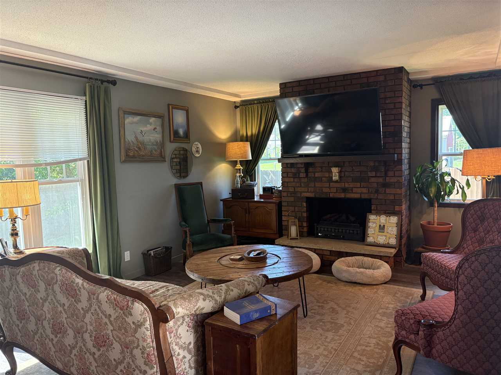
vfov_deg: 53.0
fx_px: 376
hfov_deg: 67.3
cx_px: 250
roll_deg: +1.8
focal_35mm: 26
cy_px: 188
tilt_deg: -4.9
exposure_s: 1/120
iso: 200
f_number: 1.6
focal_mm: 5.96
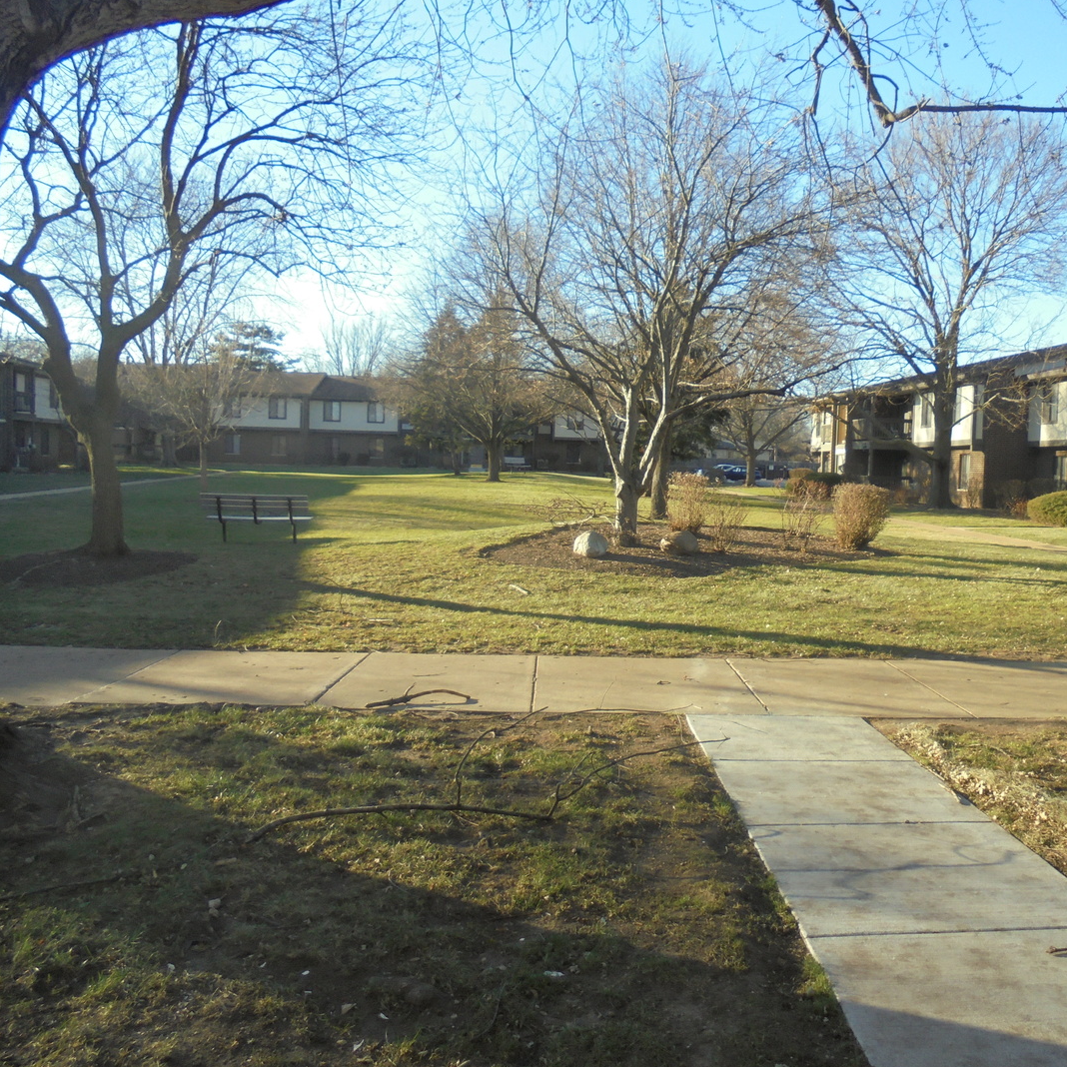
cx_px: 653
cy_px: 534
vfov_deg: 52.5
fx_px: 1081
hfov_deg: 52.1
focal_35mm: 31
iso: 100
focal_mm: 4.6
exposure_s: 1/250
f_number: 3.5
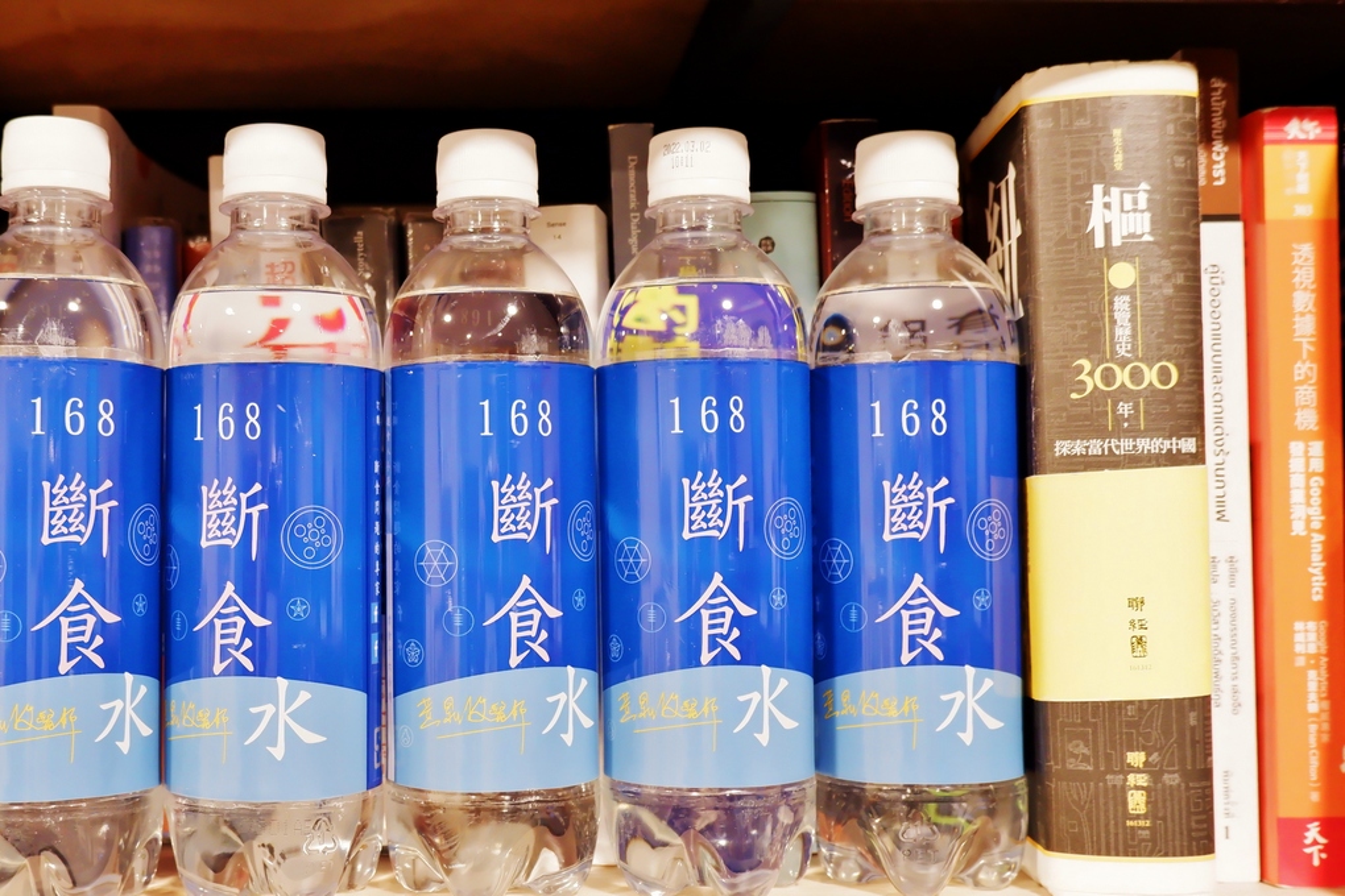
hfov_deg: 57.2
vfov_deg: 40.0
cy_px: 448
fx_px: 1233
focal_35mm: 33
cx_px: 672
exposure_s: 1/50
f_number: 4.2
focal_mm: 22.8
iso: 1600
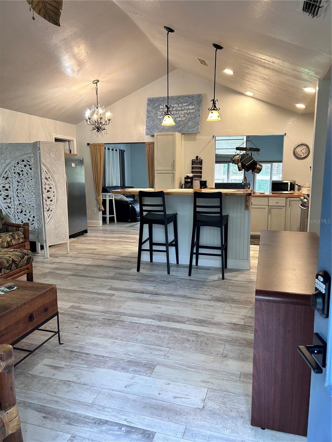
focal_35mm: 26
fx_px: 332
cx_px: 166
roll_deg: -0.1
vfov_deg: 67.3
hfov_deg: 53.1
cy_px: 221
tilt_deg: -8.2
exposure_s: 1/60
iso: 80
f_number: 1.5
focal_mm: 5.7
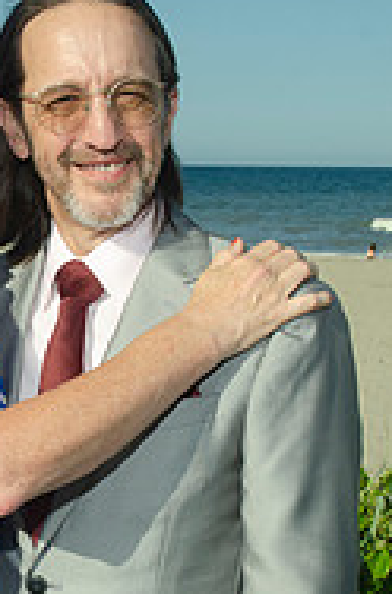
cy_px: 442
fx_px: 1596
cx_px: -54
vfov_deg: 20.9
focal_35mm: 97
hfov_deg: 13.7
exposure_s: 1/250
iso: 100
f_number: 10
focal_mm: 27
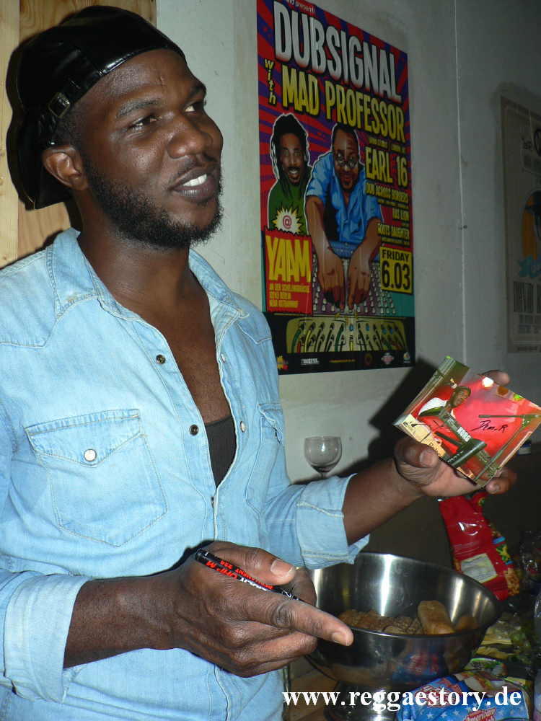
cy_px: 360
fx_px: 729
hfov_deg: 40.7
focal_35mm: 35
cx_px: 270
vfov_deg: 52.6
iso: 100
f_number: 2.8
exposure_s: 1/60
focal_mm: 6
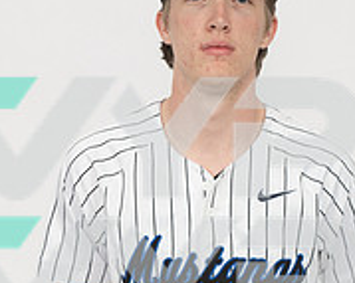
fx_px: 1092
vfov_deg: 14.6
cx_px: 214
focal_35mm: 104
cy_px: 279
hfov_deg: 18.4
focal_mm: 44
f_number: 8
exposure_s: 1/250
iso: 250
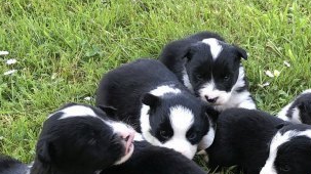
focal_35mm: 86
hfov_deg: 24.4
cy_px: 165
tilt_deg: -38.1
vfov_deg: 13.9
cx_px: 240
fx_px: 709
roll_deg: +3.0
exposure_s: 1/120
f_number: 1.8
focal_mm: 3.99
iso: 40
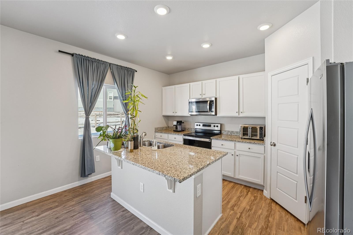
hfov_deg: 104.3
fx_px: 137
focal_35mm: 14
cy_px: 118
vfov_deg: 81.2
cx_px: 176
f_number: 8
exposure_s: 1/30
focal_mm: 14
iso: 320
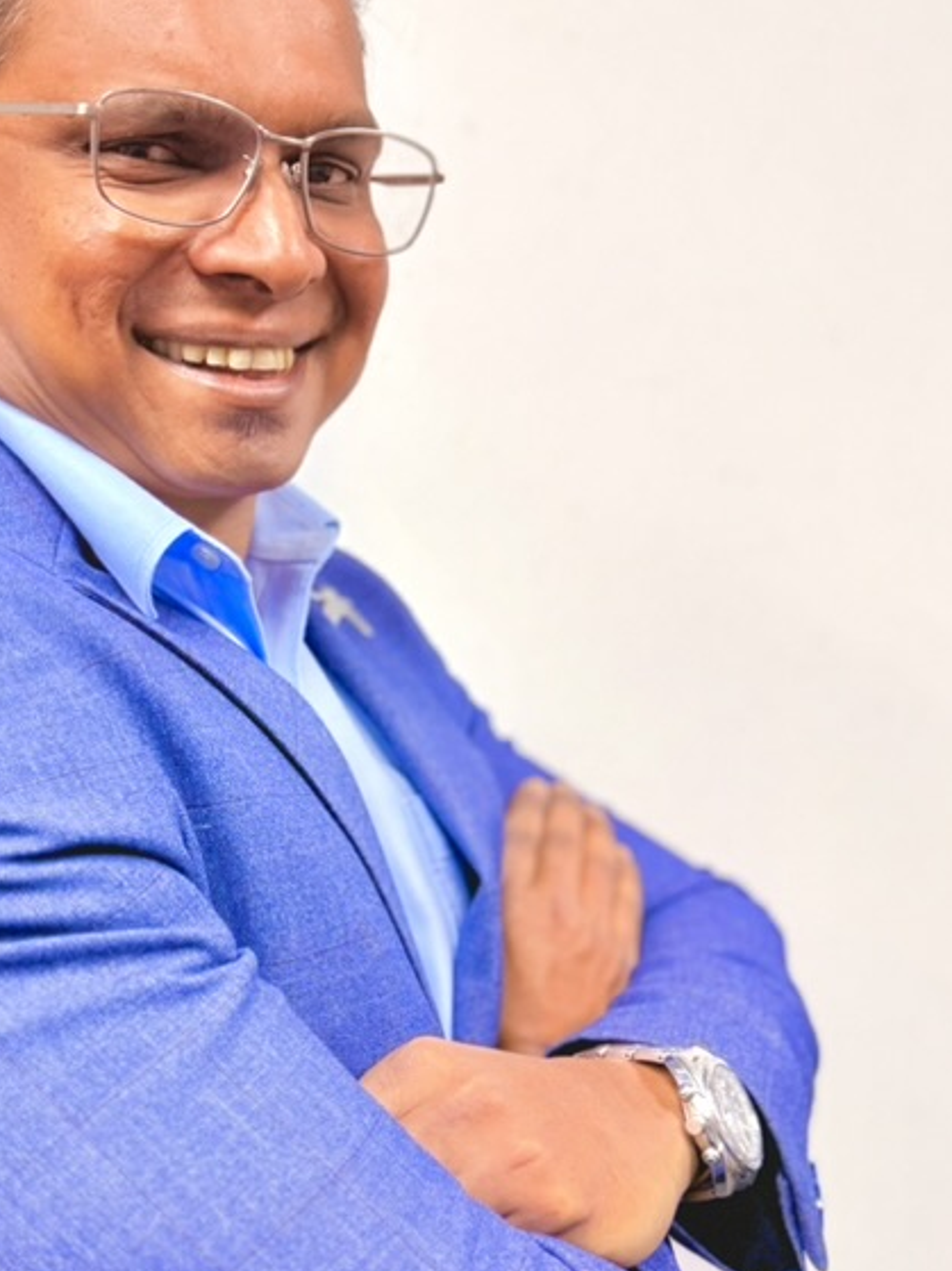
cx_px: 218
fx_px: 1614
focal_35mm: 44
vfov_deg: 42.7
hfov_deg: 32.1
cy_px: 778
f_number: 1.78
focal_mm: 6.76
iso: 100
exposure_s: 1/50
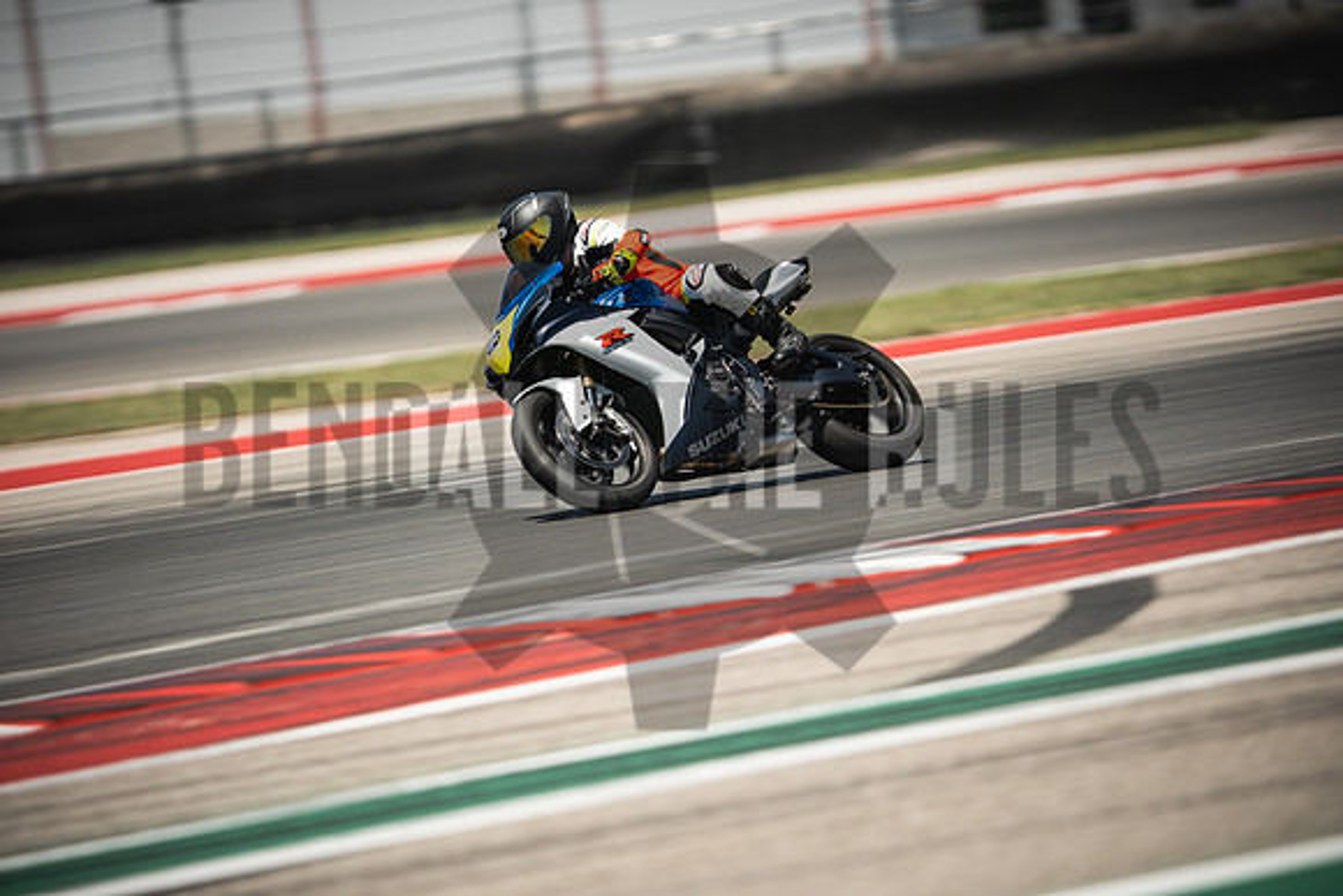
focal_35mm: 300
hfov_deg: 6.9
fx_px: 11194
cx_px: 672
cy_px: 448
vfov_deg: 4.6
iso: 160
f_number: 2
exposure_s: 1/250
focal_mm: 200
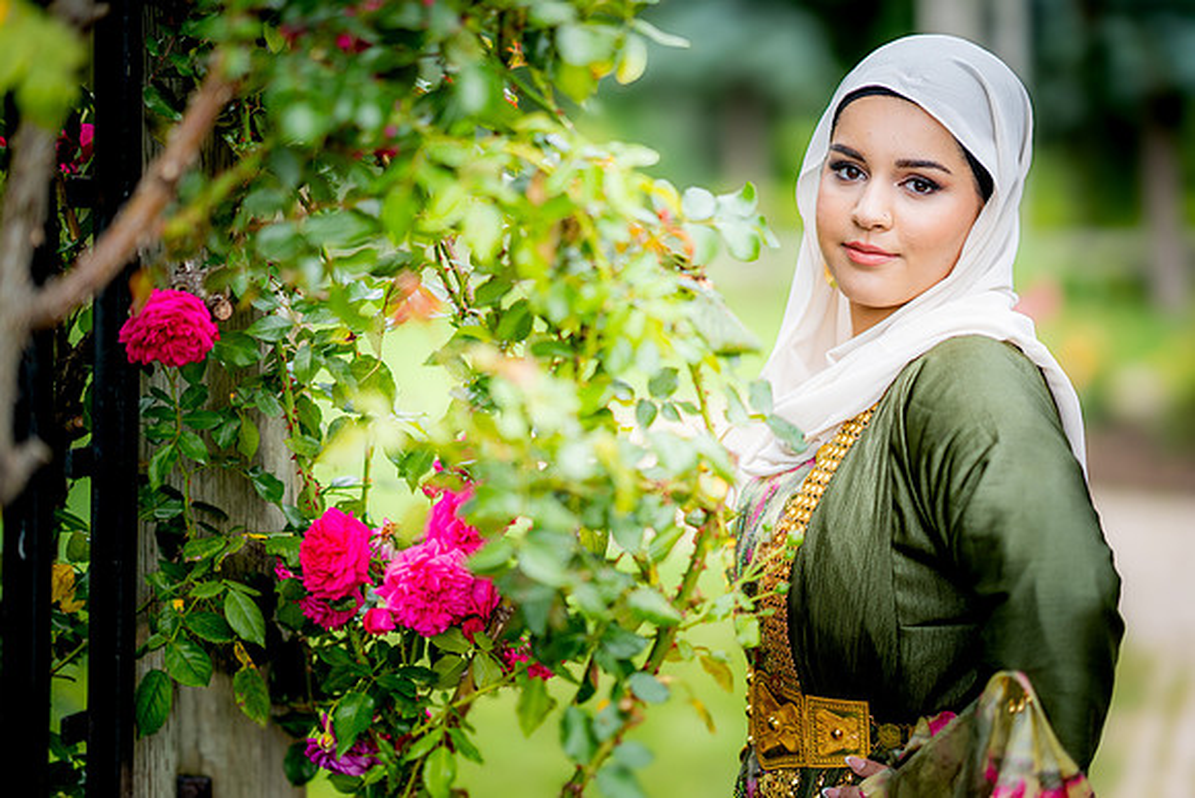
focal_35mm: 85
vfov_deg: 16.1
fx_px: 2822
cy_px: 399
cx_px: 598
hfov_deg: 23.9
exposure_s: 1/2000
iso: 100
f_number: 1.4
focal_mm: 85
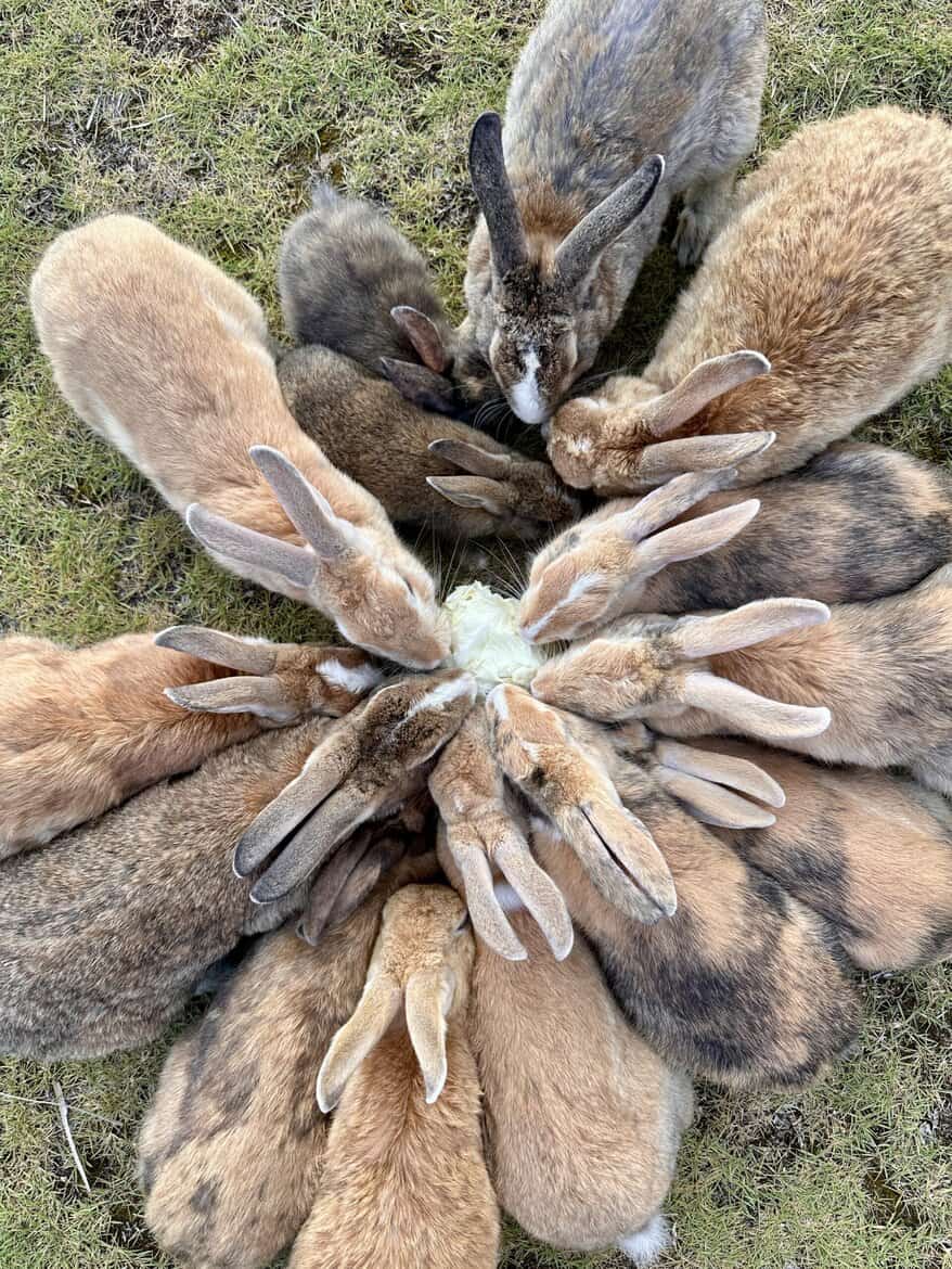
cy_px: 634
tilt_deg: -85.1
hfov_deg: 56.8
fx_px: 880
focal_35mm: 24
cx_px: 476
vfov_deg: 71.6
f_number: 1.78
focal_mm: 6.86
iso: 80
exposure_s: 1/623
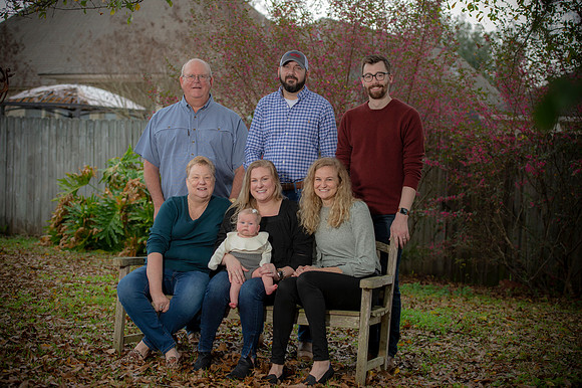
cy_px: 194
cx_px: 291
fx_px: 1131
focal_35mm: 70
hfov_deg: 28.9
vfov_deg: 19.4
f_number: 3.5
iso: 160
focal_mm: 70
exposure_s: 1/200
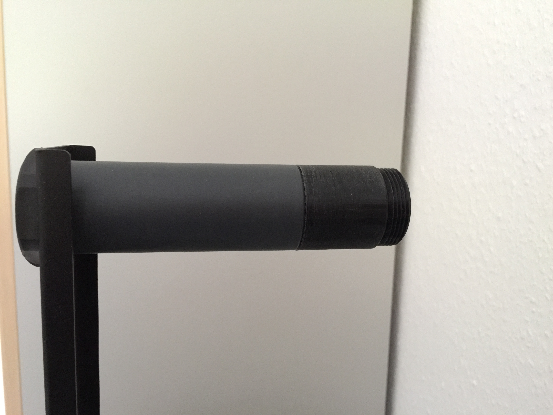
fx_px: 463
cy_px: 208
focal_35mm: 29
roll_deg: -2.0
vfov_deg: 48.2
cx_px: 276
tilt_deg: -8.9
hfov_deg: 61.7
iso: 200
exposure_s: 1/8
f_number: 2.2
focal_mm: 4.15
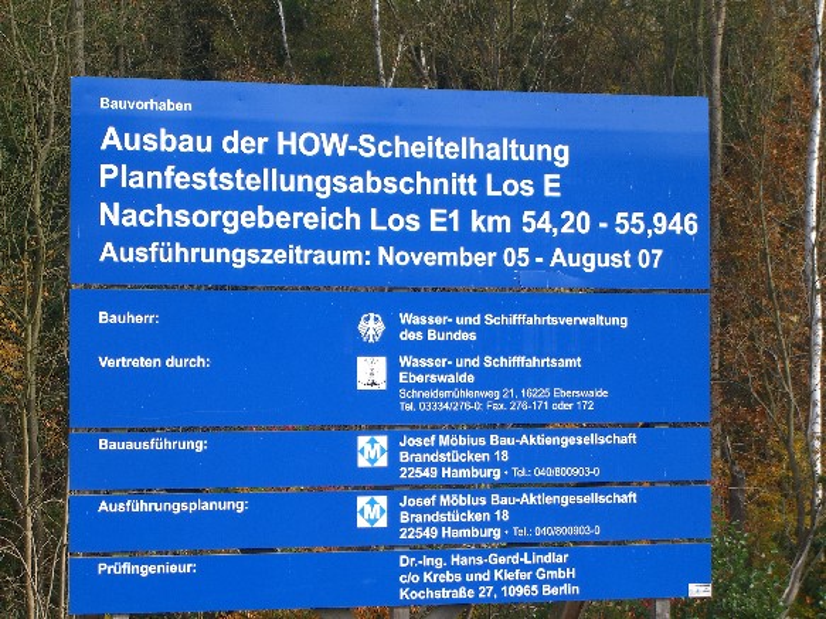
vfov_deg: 13.0
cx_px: 413
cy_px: 310
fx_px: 2720
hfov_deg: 17.3
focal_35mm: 114
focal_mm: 23.7
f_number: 5.1
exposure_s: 1/200
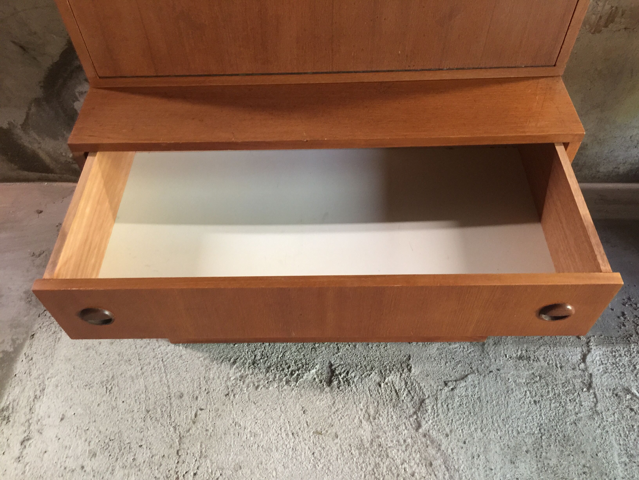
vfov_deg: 48.2
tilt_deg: -53.3
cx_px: 320
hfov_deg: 61.7
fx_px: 535
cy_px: 240
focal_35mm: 29
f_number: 2.2
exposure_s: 1/8
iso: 125
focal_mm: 4.15
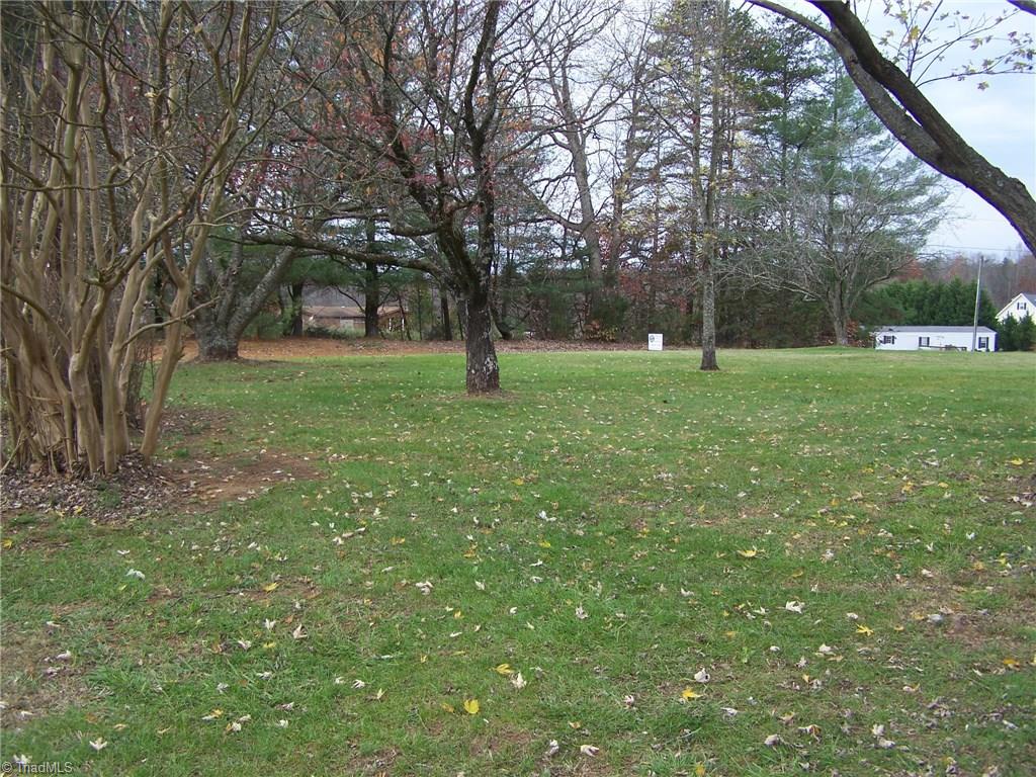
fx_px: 1137
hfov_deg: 49.0
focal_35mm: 38
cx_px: 518
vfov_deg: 37.7
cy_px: 388
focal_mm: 6.3
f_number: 2.8
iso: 64
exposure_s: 1/200
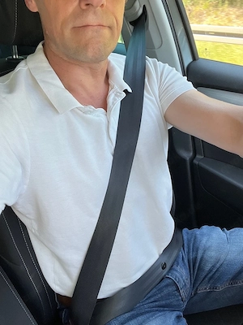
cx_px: 122
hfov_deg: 46.8
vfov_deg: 60.0
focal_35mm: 30
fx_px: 281
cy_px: 162
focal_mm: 2.71
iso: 80
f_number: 2.2
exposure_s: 1/121
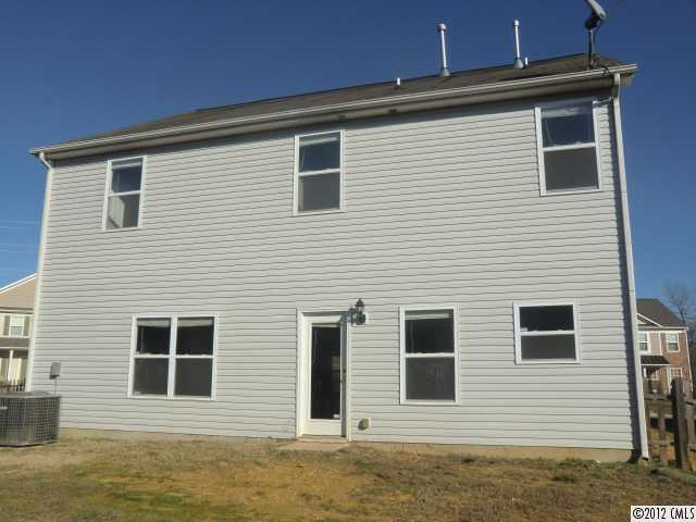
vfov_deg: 48.2
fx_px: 583
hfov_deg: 61.7
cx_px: 348
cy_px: 261
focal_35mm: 29
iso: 64
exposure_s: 1/250
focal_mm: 5.2
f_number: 7.9
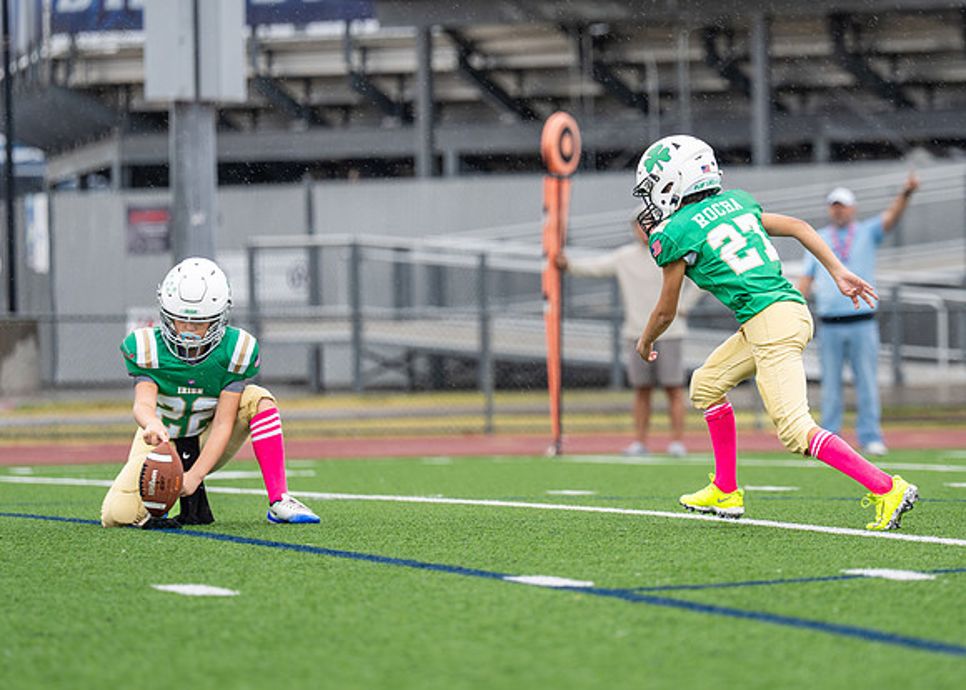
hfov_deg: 7.5
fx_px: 7374
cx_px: 731
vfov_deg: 5.4
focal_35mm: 269
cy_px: 256
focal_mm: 167
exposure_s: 1/1000
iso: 400
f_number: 2.8
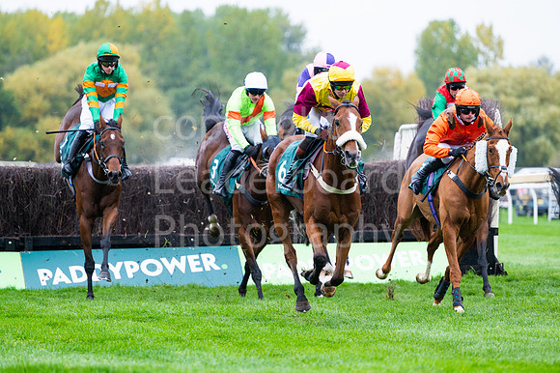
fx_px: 3420
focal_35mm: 220
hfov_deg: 9.4
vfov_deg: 6.2
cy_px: 186
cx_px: 280
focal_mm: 220
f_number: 4
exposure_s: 1/1000
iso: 500
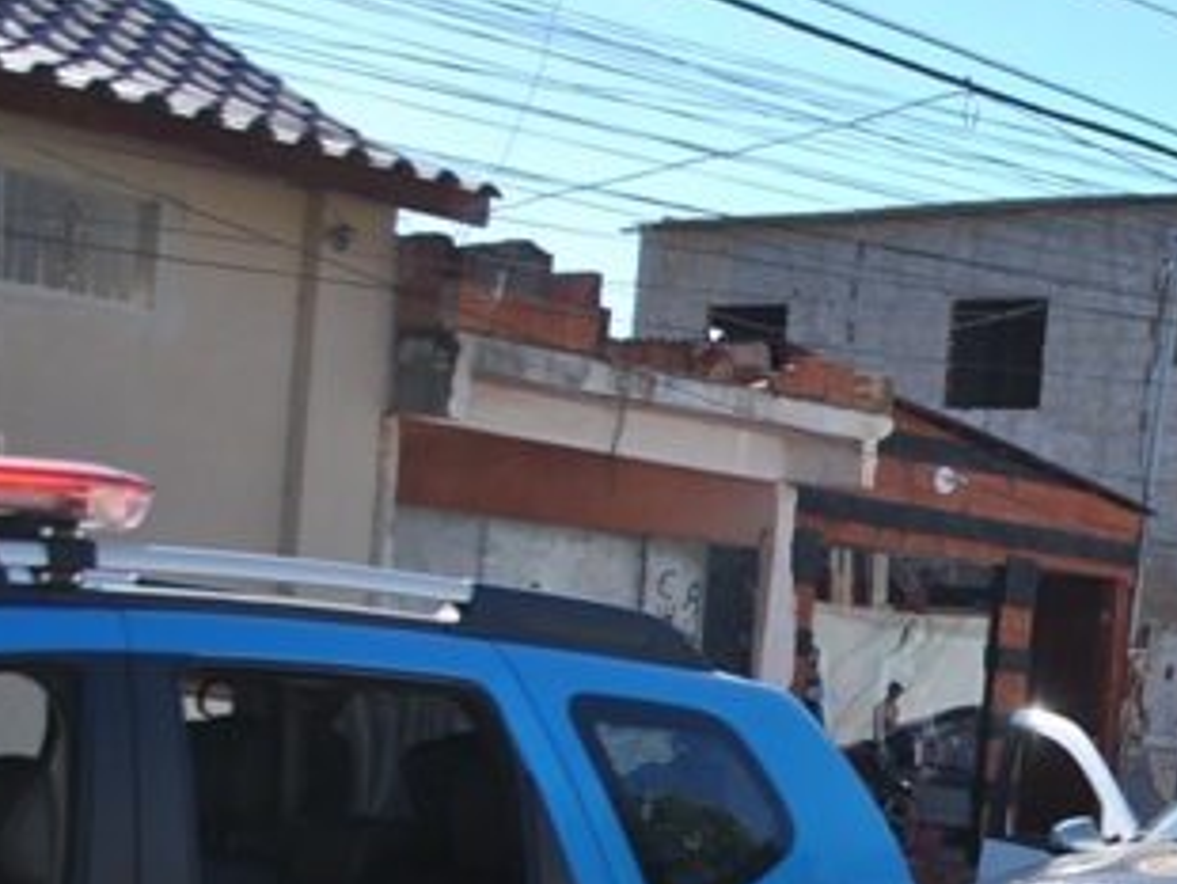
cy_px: 846
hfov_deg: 27.2
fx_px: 2280
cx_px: 1188
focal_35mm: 67
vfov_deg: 21.3
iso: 160
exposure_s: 1/1000
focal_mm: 18
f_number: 4
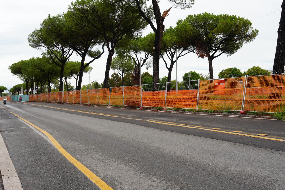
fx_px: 285
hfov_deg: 53.1
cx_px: 142
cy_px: 95
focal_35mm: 36
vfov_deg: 36.9
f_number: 6.3
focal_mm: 24
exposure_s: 1/100
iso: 100
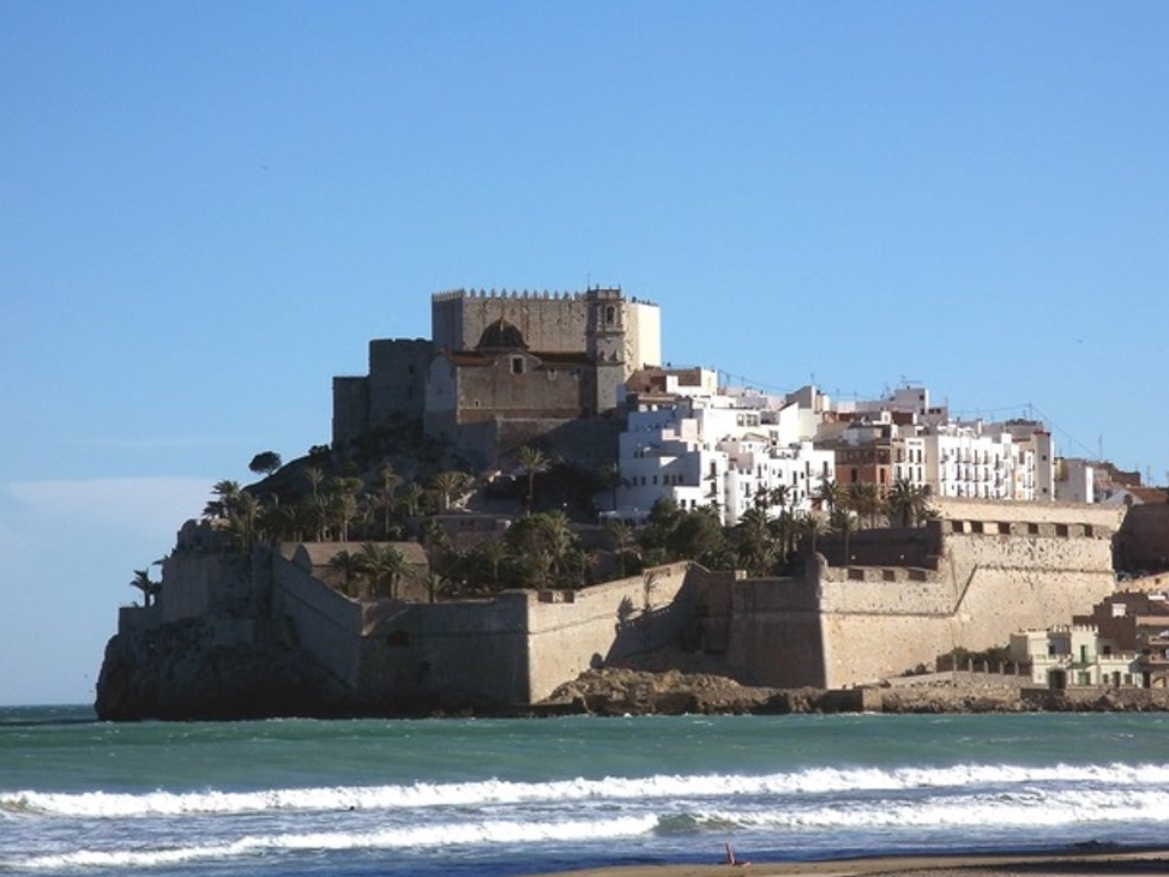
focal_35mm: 186
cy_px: 438
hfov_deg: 10.6
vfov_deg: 8.0
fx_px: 6281
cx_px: 584
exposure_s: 1/500
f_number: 6.3
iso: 64
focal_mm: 38.8
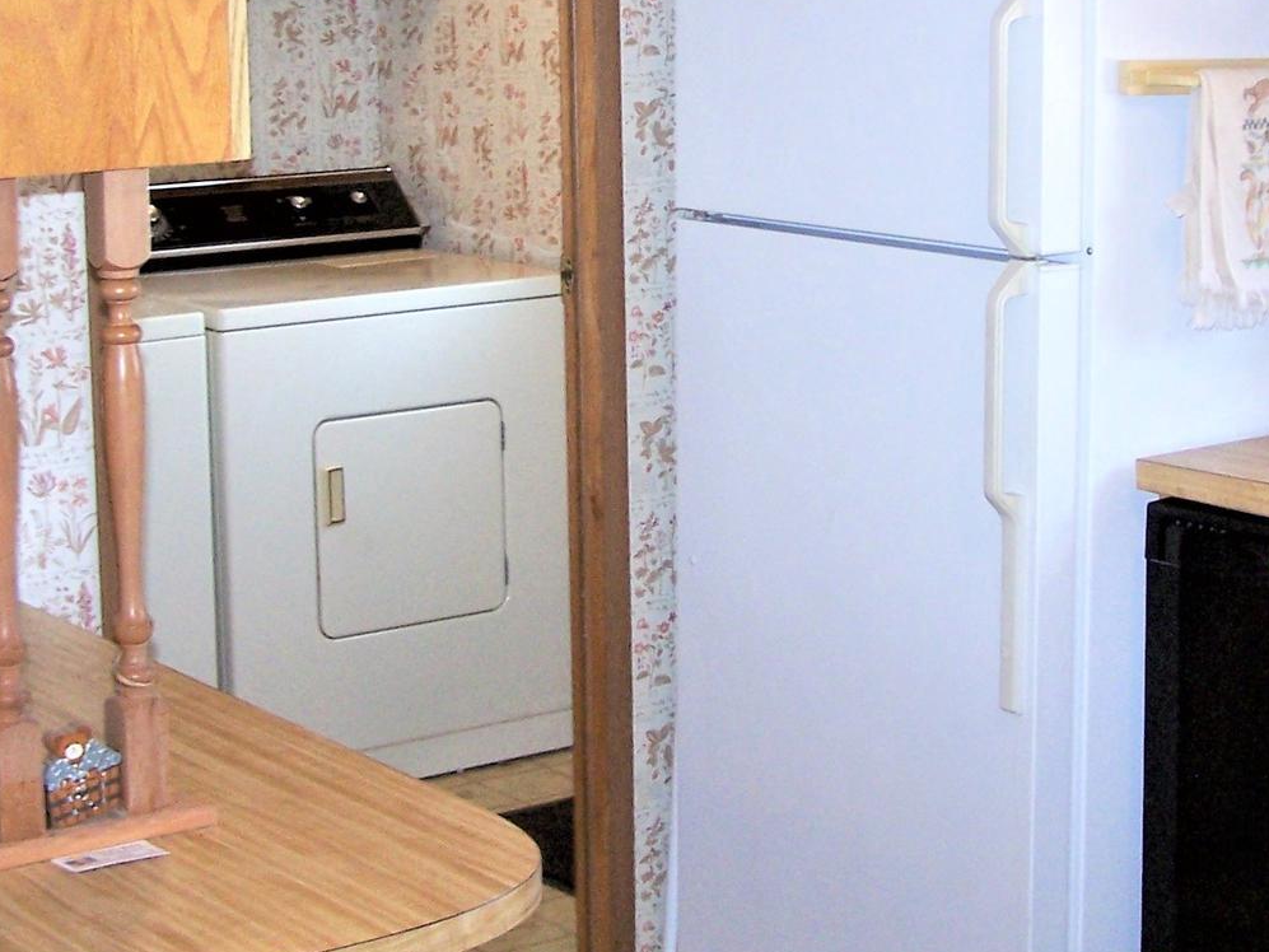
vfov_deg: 18.7
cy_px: 207
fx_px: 2860
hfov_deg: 25.0
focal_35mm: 78
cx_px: 743
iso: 140
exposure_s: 1/60
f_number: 2.8
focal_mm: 6.3
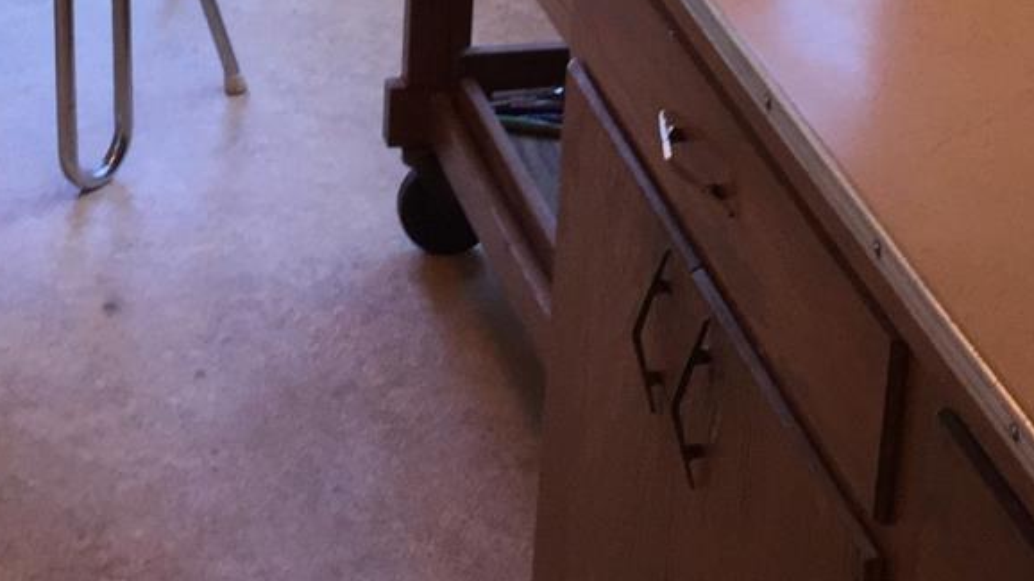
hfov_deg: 25.3
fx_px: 2248
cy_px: -590
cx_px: 155
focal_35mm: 82
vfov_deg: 12.8
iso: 40
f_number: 2.2
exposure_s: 1/60
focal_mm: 4.15
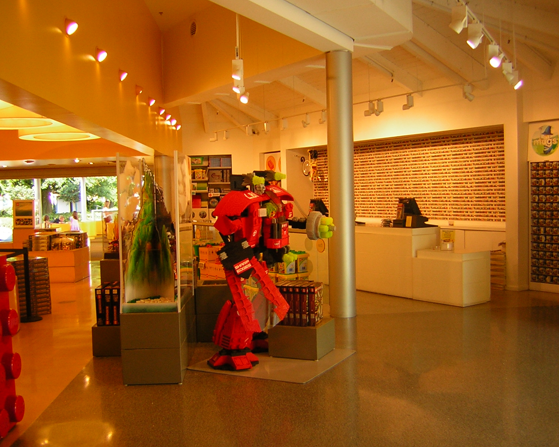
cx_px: 287
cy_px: 222
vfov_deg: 39.2
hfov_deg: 47.9
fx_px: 629
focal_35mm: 38
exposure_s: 1/65.9
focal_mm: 4.7
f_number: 2.6
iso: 50
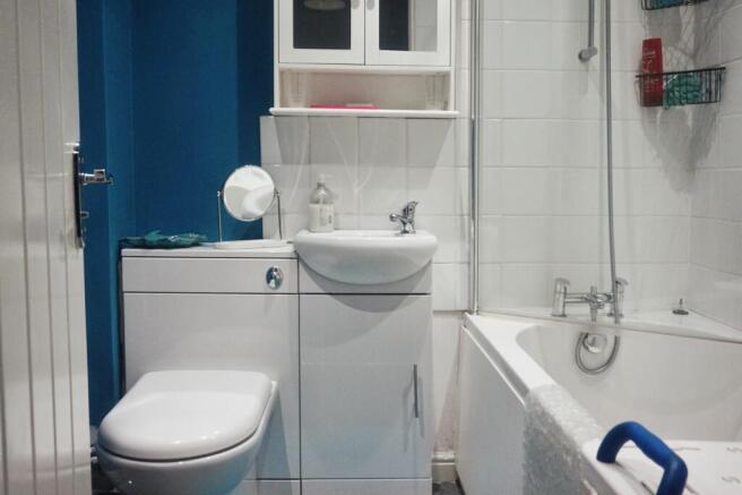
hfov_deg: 59.5
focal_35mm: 32
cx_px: 371
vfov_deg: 41.7
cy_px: 248
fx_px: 649
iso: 1250
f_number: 4
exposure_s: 1/160
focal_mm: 21
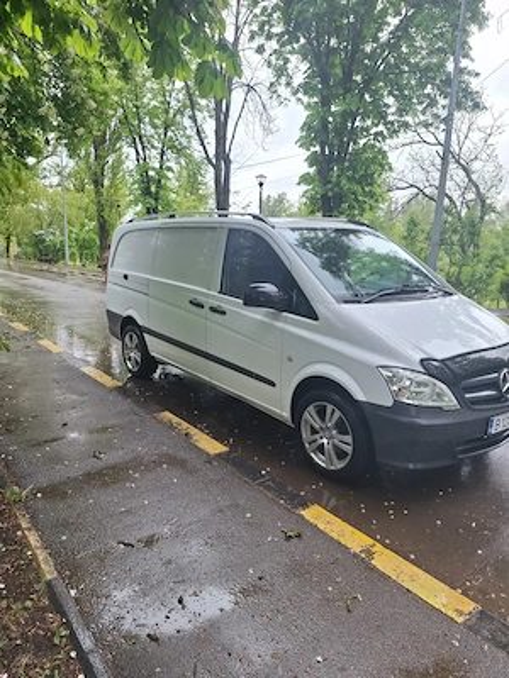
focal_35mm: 23
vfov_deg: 73.9
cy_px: 339
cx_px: 254
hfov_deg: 58.9
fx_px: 451
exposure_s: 1/245
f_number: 1.8
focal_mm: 5.54
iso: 40
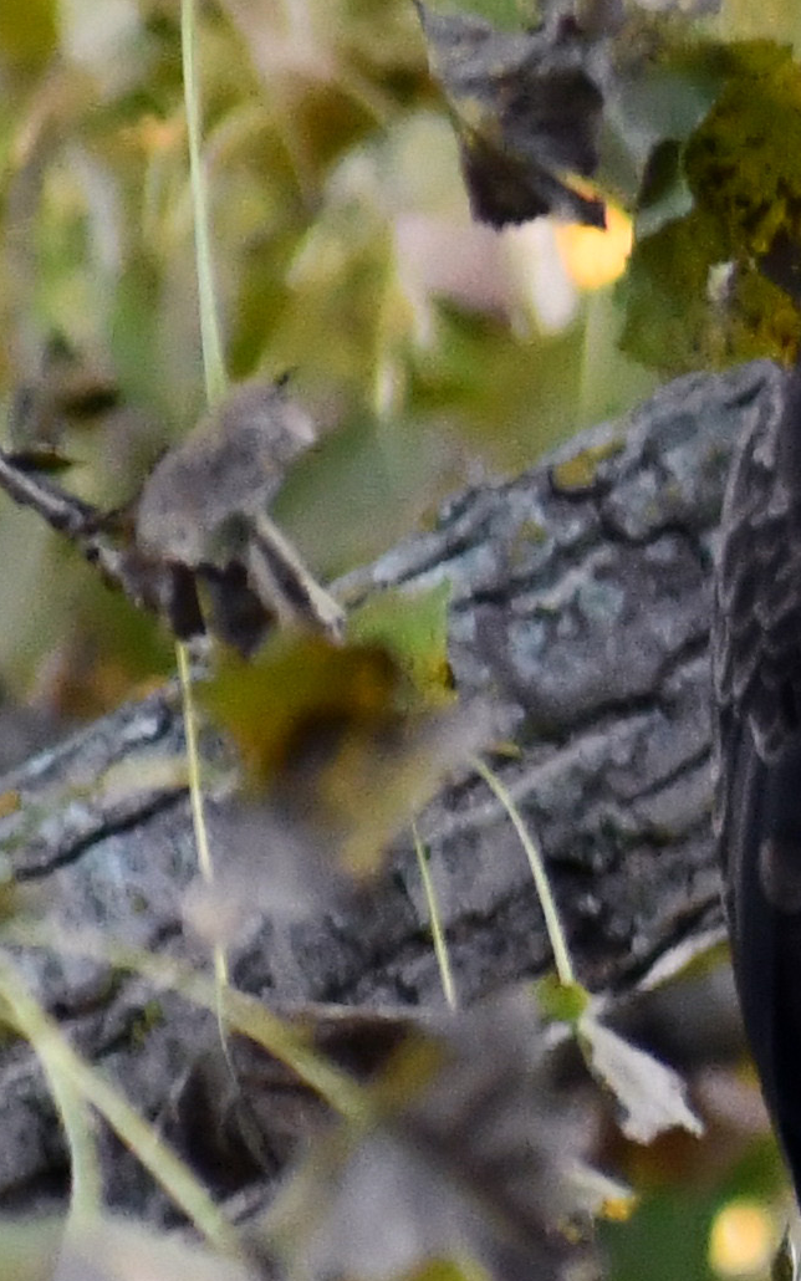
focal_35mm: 2479
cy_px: 432
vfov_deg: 0.8
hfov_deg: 0.5
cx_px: 1388
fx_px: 86562
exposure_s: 1/400
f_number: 6.3
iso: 3200
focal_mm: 300
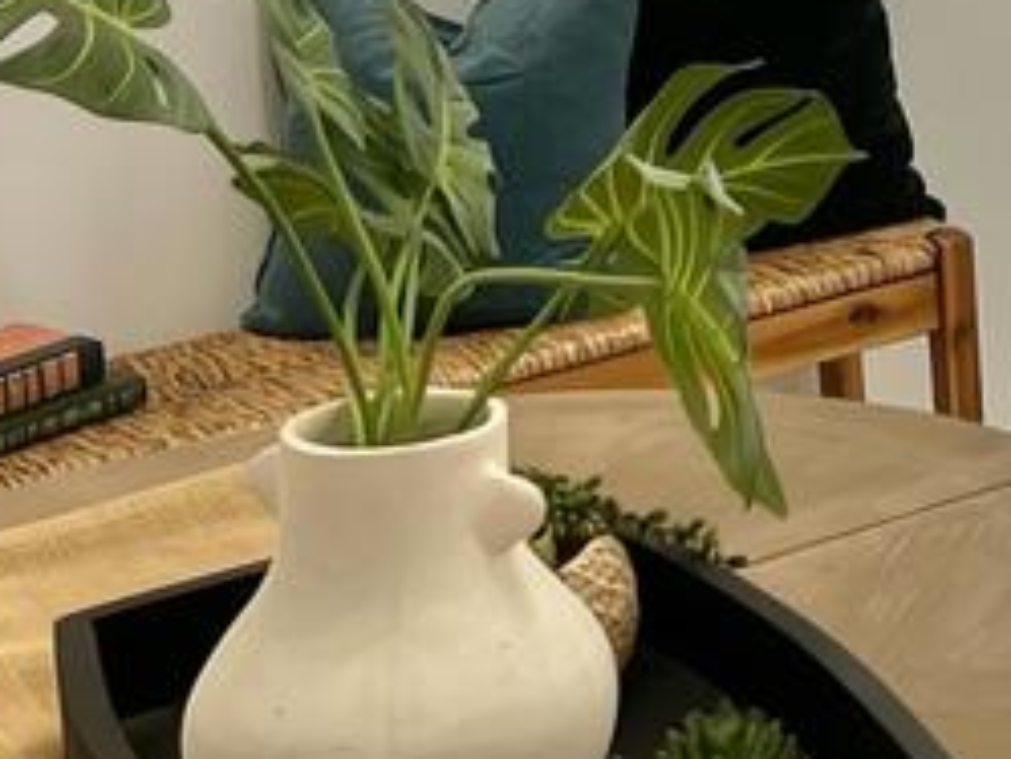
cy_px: -386
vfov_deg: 13.1
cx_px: 1563
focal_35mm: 107
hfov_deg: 16.5
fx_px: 3127
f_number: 1.5
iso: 125
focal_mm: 5.7
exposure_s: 1/120
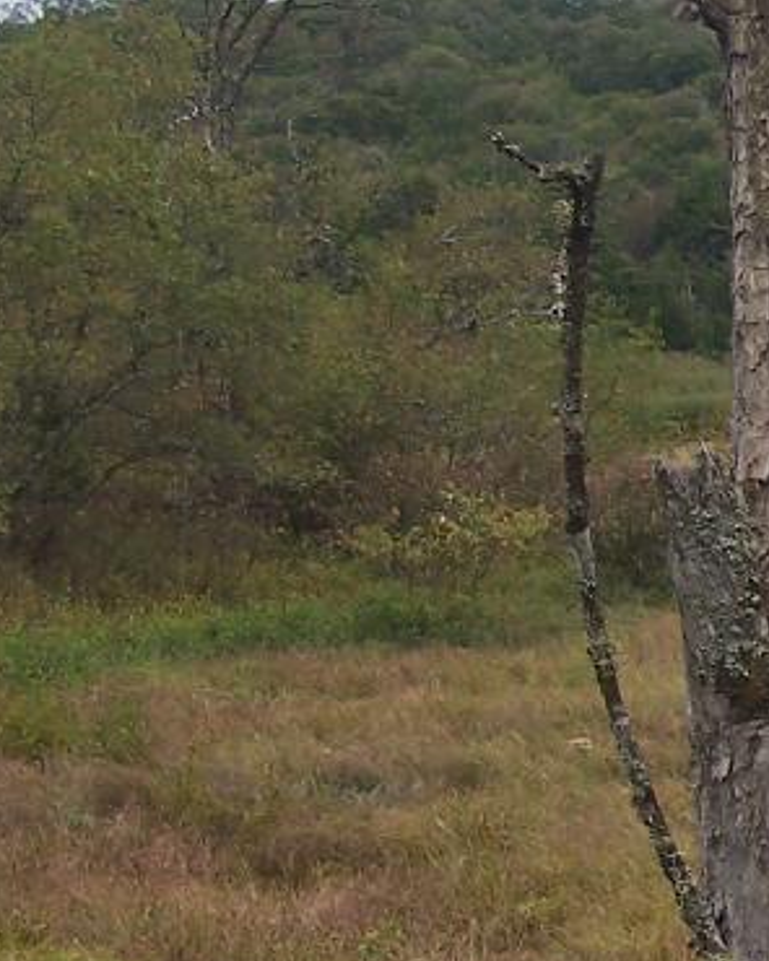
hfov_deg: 10.7
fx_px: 3898
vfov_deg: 14.1
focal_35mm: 137
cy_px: 521
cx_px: 1315
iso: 80
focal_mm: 6.3
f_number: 2.8
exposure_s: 1/500
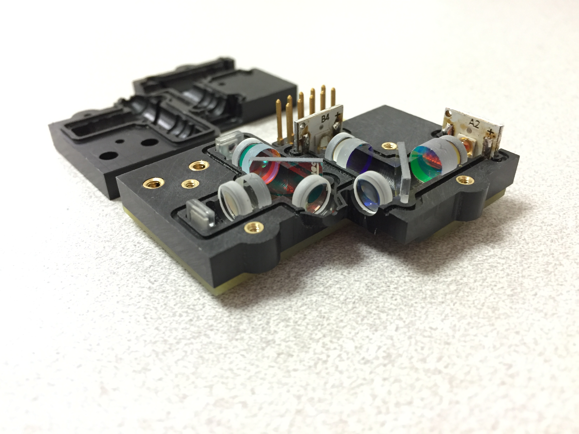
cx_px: 290
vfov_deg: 48.2
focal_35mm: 29
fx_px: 485
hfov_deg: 61.7
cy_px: 217
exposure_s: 1/30
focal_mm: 4.15
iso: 125
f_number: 2.2
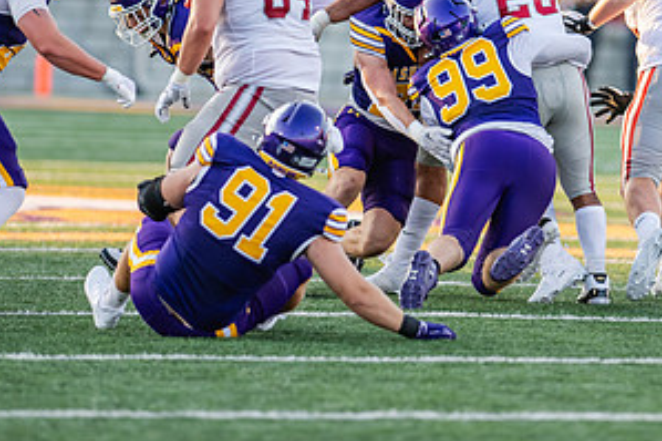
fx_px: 10714
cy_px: 39
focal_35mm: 583
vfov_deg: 2.4
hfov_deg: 3.5
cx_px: 418
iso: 640
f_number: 3.2
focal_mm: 300
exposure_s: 1/1000
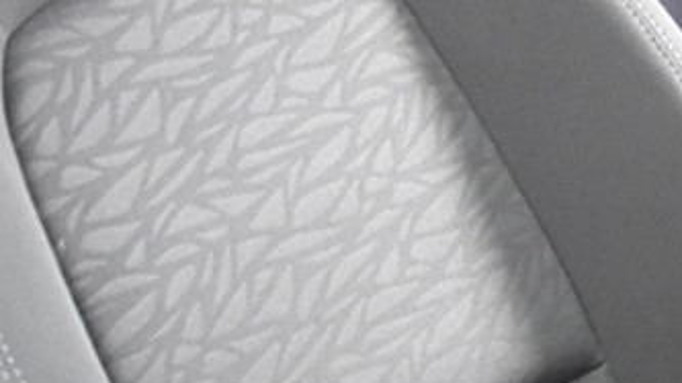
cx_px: 811
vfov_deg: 10.8
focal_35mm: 112
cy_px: 202
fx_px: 2028
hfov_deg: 18.2
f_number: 2.8
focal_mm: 17
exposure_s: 1/25
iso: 5000
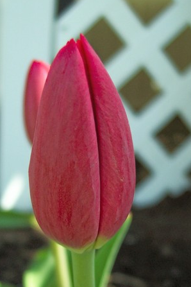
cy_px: 164
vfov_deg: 38.8
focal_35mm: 51
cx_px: 89
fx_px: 406
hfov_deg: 26.5
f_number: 2.8
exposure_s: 1/700
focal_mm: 8
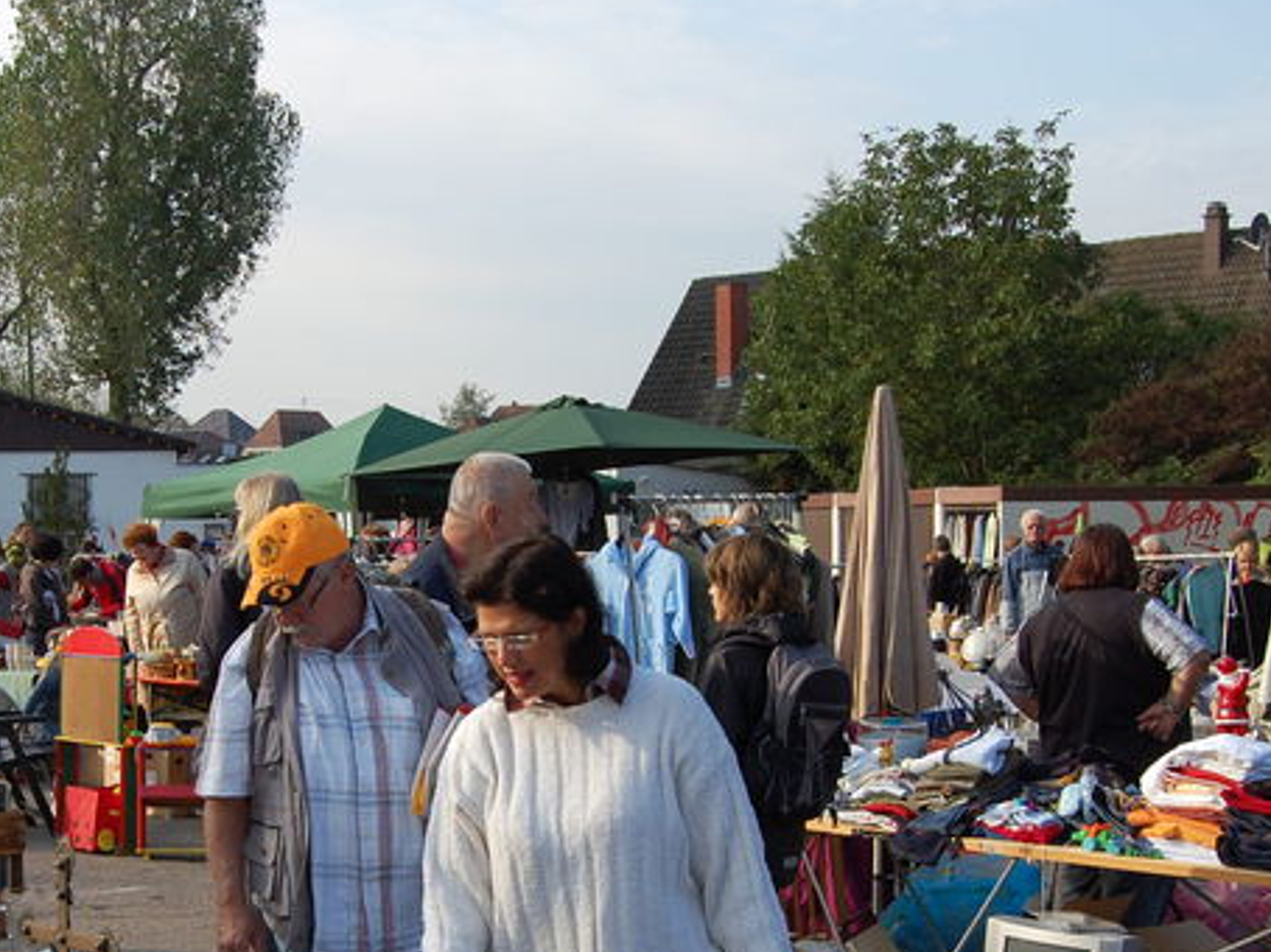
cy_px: 686
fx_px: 2422
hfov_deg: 29.3
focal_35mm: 66
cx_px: 480
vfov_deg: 22.1
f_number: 8
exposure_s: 1/250
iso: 200
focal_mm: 22
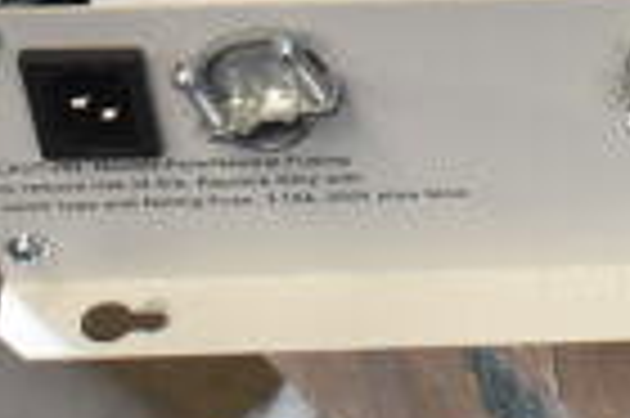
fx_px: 3653
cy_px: -187
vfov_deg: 6.5
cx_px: 1148
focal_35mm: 209
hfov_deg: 9.4
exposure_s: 1/80
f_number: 4.5
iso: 1600
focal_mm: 32
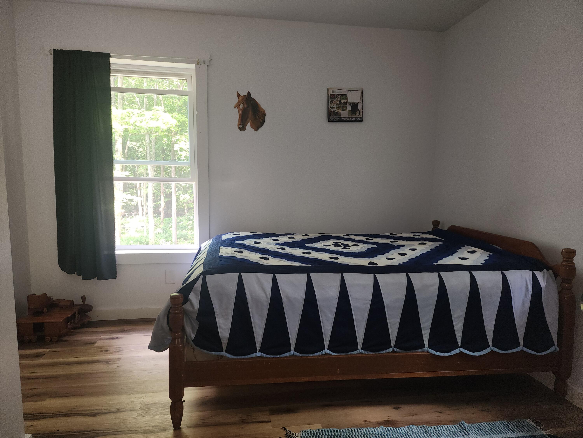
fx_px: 387
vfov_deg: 58.9
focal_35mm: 23
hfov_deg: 73.9
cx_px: 292
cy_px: 219
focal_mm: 6.4
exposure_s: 1/30
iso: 100
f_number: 1.8
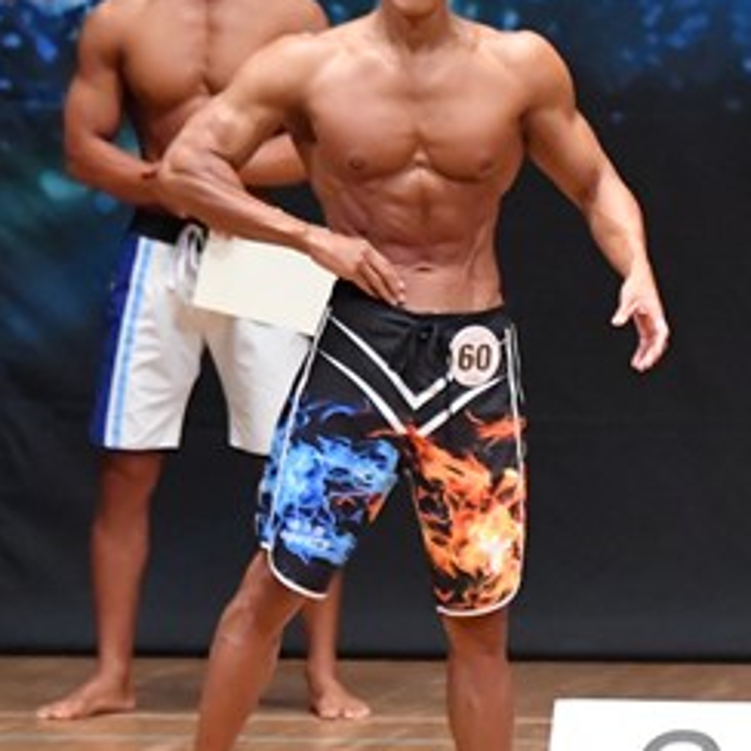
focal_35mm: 544
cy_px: 443
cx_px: 1082
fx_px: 13353
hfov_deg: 3.2
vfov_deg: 3.2
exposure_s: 1/400
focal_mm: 135
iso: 8000
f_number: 5.6
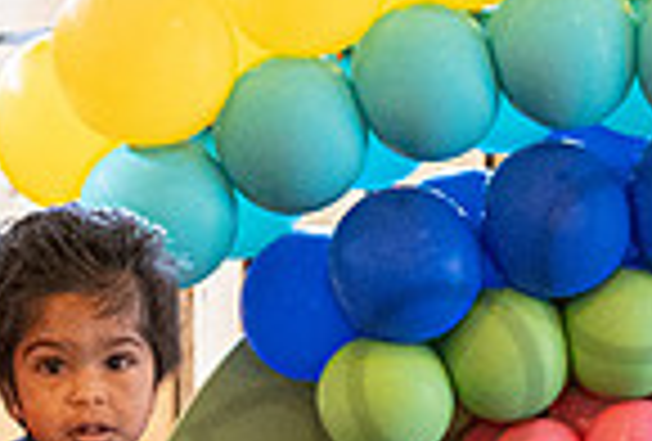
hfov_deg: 6.1
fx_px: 6093
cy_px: 453
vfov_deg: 4.1
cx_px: 613
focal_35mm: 335
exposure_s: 1/60
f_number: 2.8
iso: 3200
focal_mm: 50
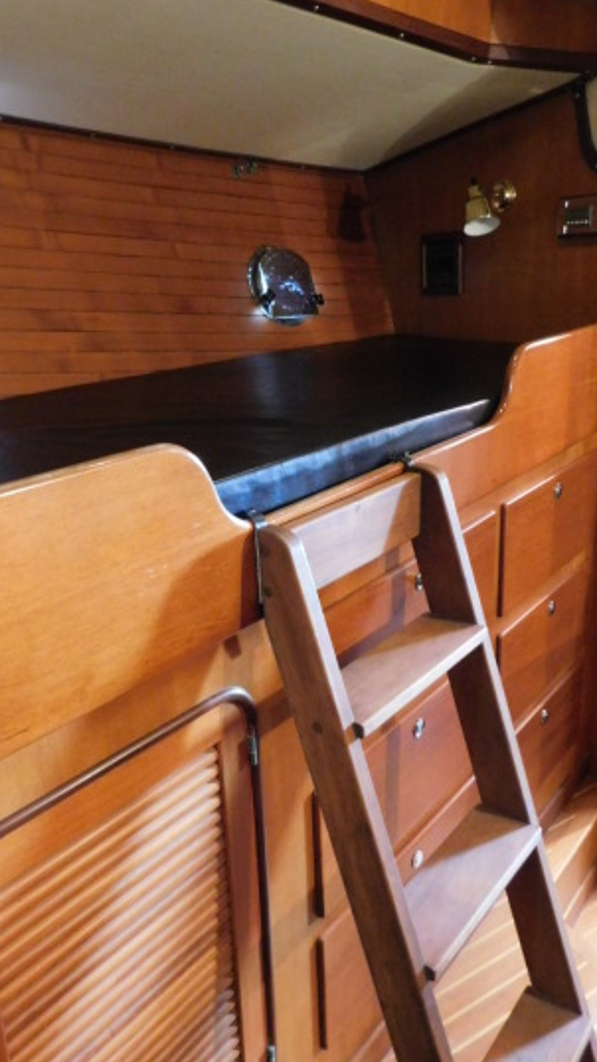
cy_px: 504
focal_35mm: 28
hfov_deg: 41.3
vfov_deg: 67.9
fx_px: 788
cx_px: 247
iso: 800
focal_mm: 4
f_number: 3
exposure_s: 1/4
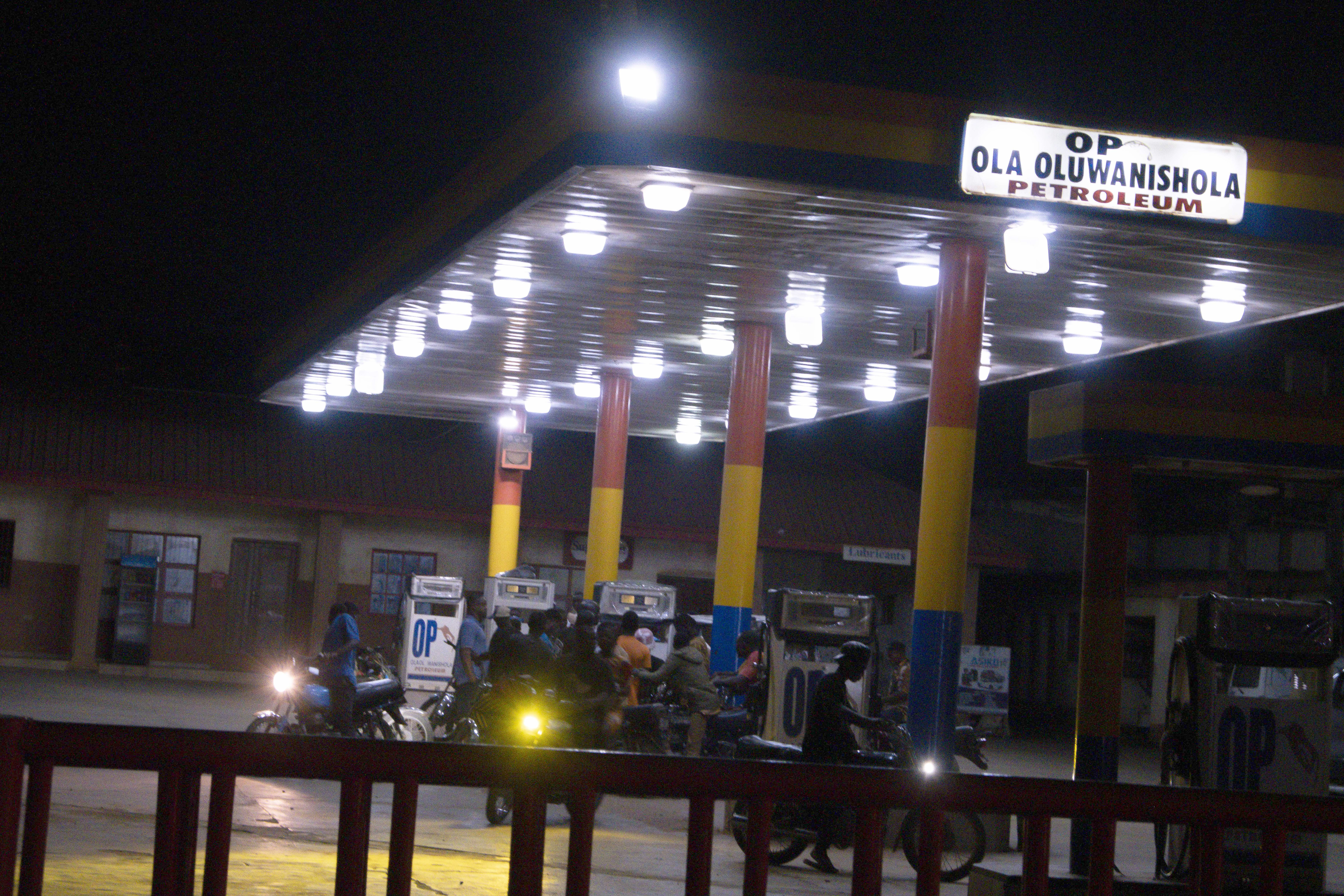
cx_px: 672
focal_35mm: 83
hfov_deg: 24.5
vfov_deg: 16.5
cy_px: 448
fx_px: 3098
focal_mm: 55
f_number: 7.1
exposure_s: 1/60
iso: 5000
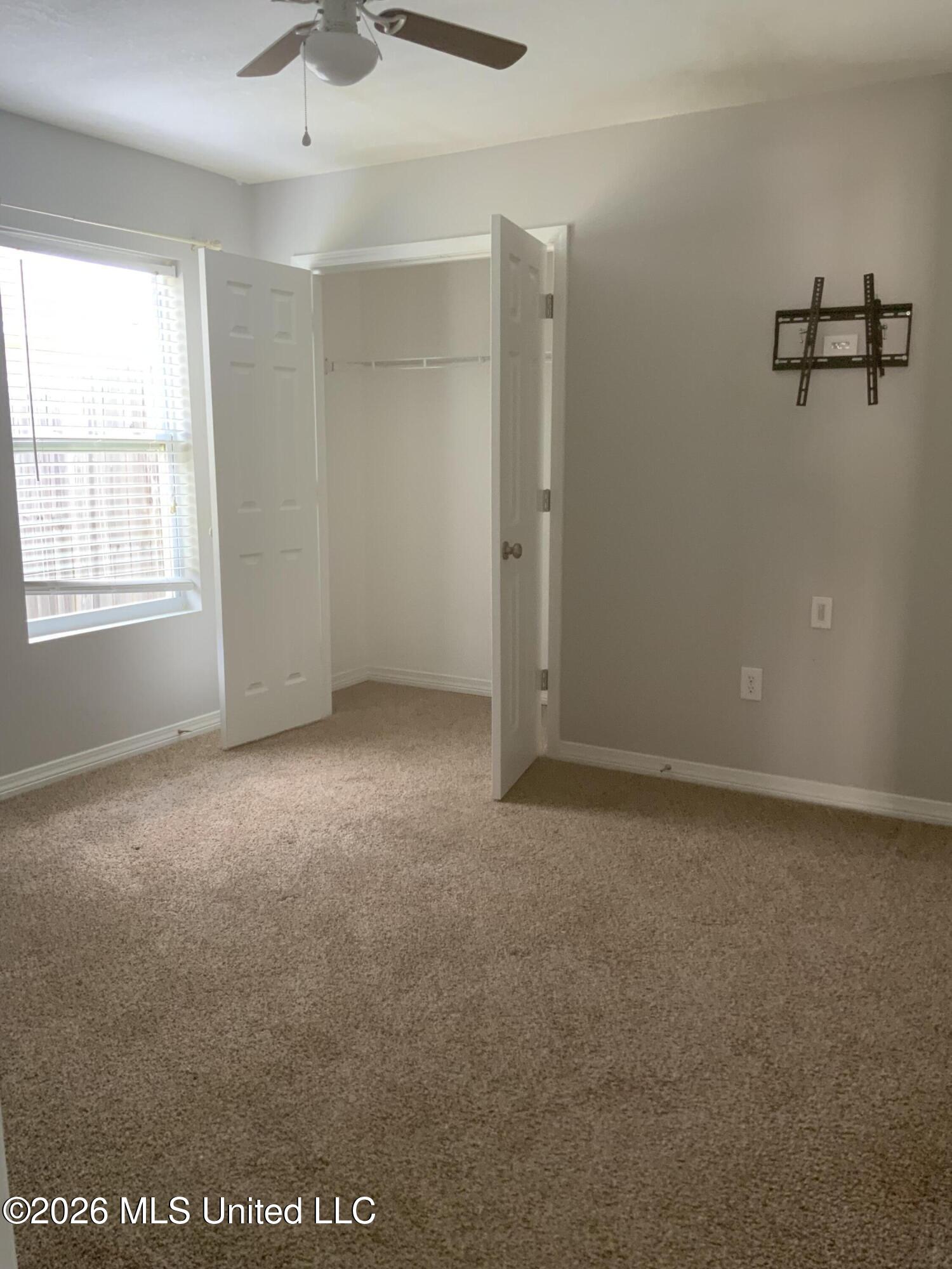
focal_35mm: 29
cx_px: 476
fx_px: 1063
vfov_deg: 61.7
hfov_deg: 48.2
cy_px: 634
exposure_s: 1/60
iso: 100
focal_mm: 3
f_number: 1.8
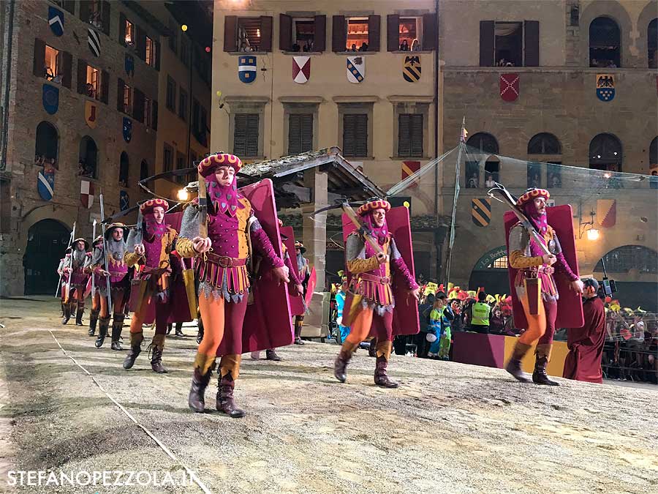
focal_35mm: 29
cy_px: 247
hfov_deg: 61.7
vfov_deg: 48.2
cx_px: 329
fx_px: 551
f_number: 2.2
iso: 80
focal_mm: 4.15
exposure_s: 1/17
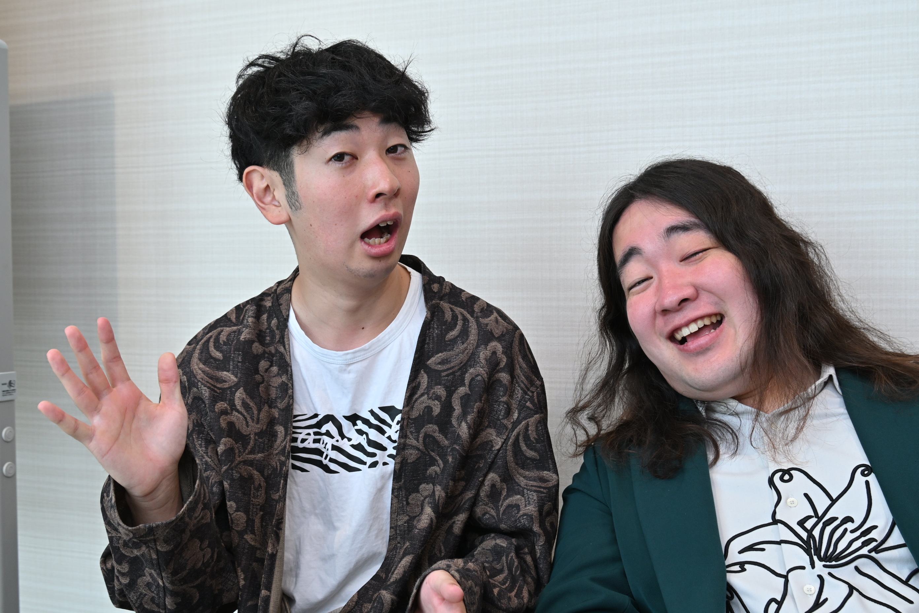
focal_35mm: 46
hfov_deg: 42.3
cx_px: 460
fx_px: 1187
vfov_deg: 28.9
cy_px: 306
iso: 400
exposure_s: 1/80
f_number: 5.6
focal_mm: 31
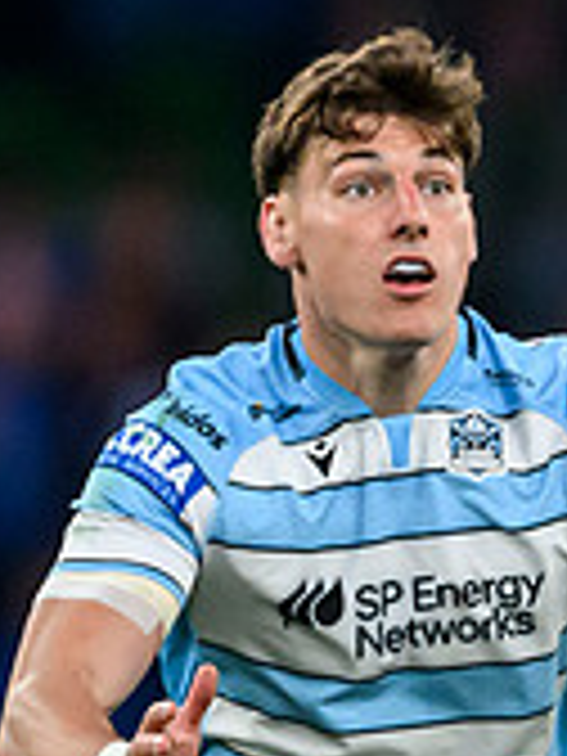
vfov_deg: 0.8
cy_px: 1340
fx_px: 57722
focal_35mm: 2643
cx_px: 1428
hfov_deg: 0.6
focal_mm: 400
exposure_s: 1/3200
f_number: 2.8
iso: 3200
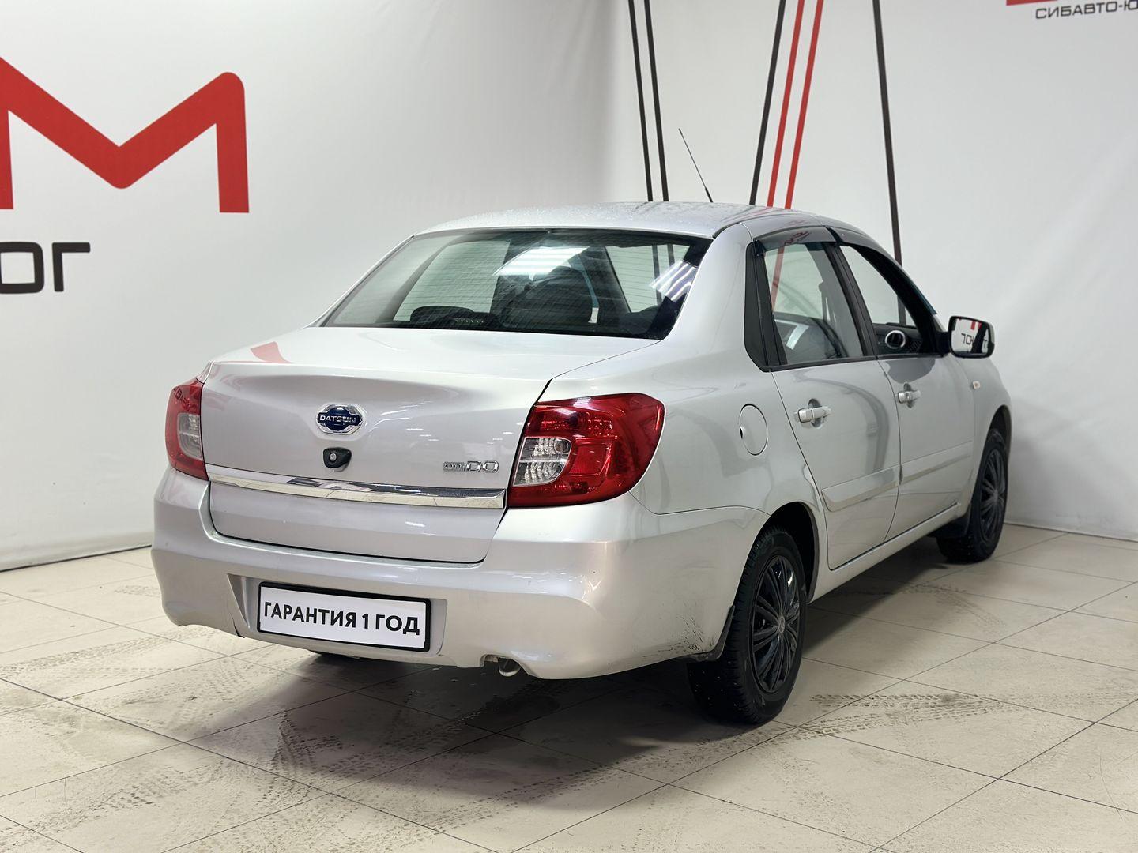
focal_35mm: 48
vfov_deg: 30.3
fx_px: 1578
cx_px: 569
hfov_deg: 39.7
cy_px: 426
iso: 80
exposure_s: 1/100
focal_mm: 6.86
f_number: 1.78
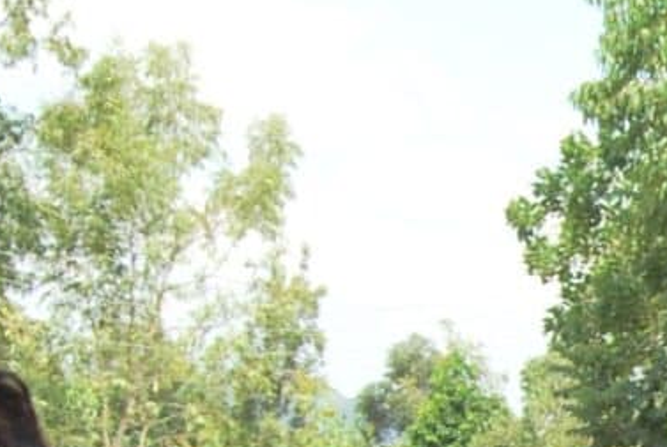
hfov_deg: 12.1
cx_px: 970
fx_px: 3026
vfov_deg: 8.2
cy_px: 784
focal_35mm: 163
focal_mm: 20
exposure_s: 1/200
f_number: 7.1
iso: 100
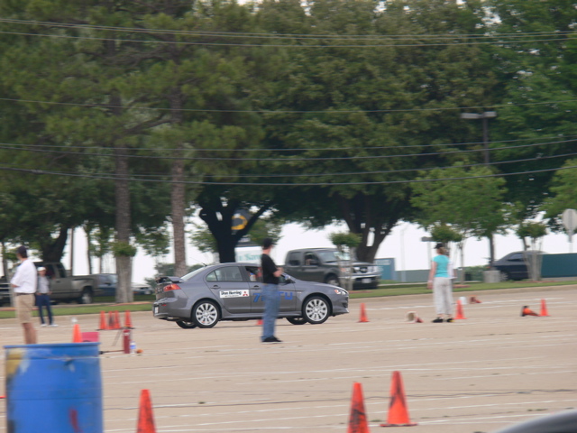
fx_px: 7001
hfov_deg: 4.7
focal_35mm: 420
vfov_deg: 3.5
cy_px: 216
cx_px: 288
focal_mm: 88.8
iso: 80
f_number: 5.6
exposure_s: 1/125
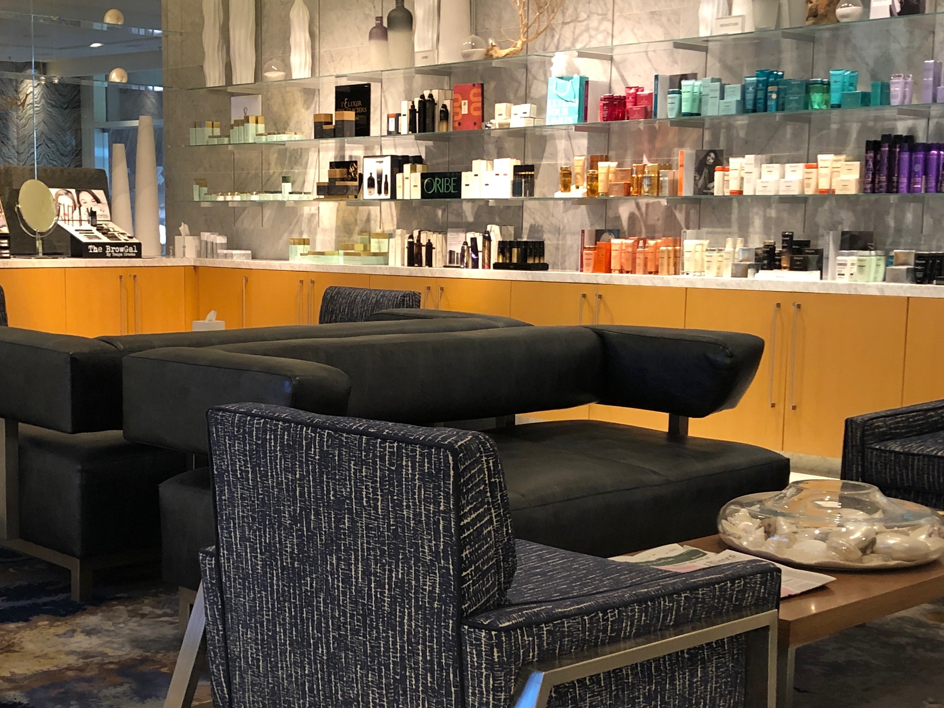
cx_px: 372
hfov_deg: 35.4
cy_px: 453
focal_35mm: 54
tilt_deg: -9.6
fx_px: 1473
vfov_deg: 26.9
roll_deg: -0.5
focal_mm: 3.99
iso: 50
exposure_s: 1/15
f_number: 1.8
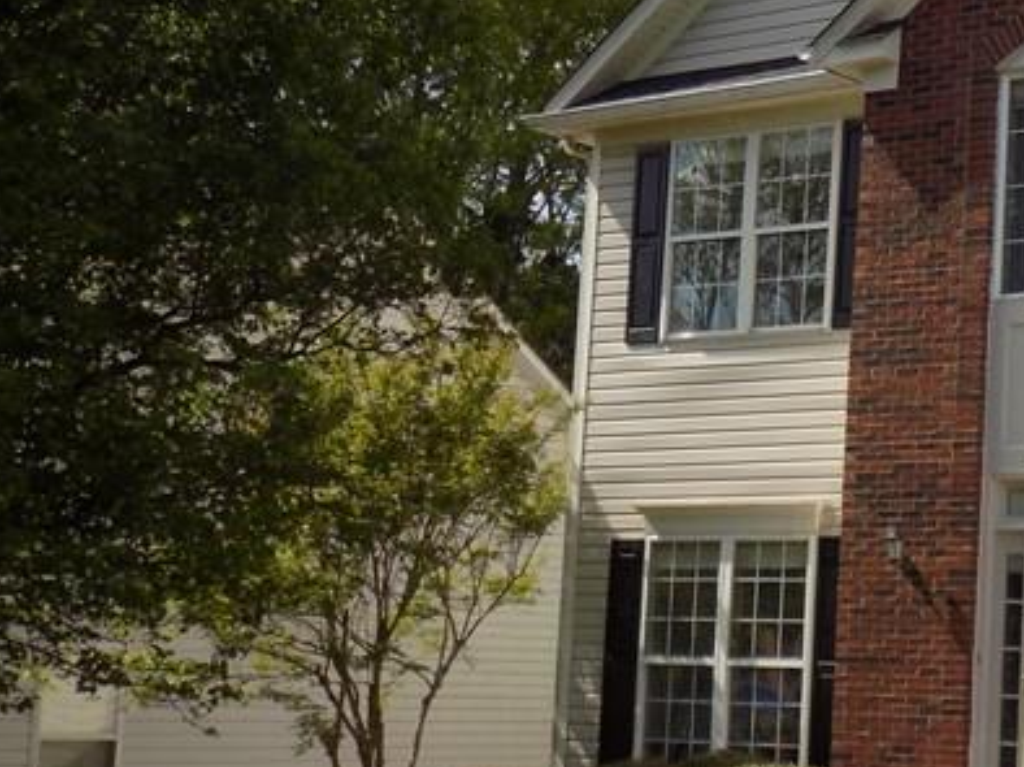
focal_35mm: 78
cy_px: 432
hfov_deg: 22.6
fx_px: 2306
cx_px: 1289
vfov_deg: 18.9
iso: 80
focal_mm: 5.3
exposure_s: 1/800
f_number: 3.3
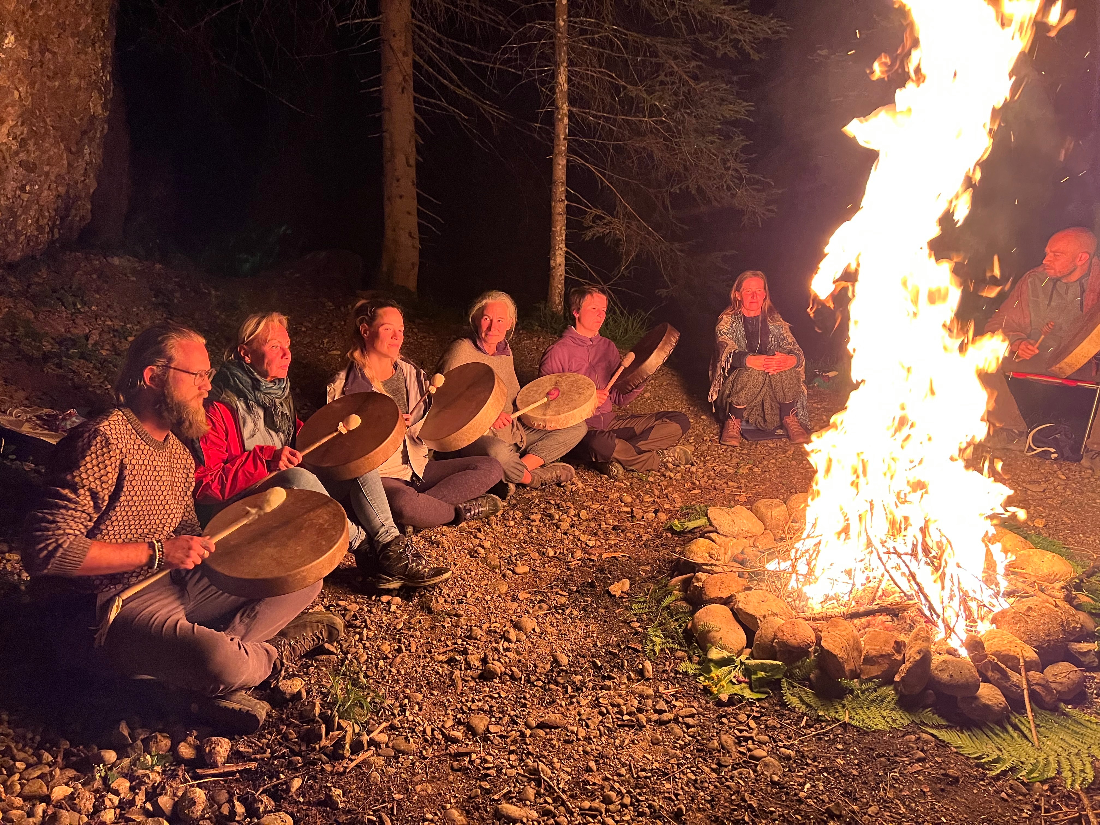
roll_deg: +2.1
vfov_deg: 53.1
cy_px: 412
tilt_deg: -9.7
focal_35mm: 26
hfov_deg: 67.3
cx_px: 550
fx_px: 826
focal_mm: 5.7
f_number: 1.5
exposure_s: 1/40
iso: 640
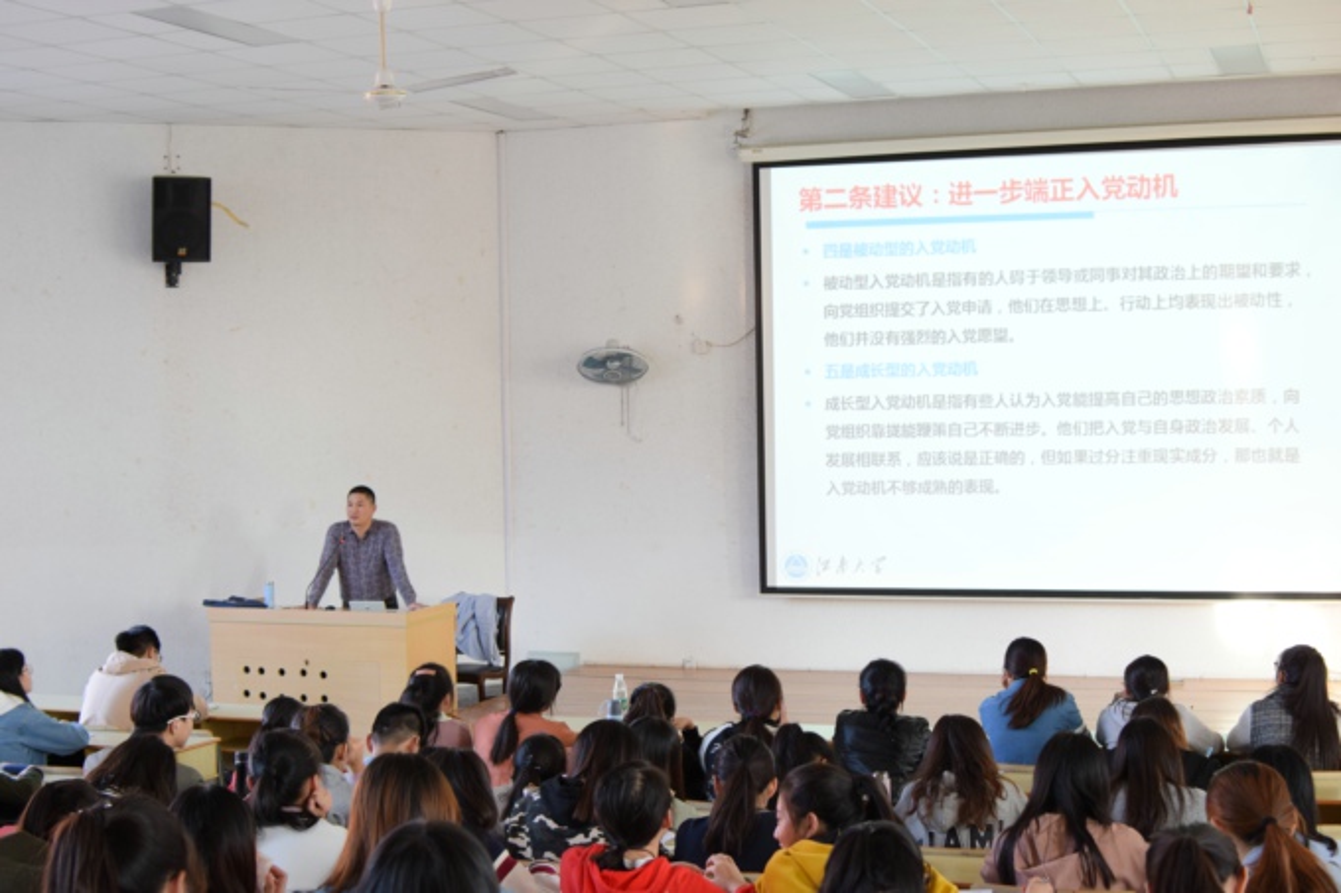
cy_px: 446
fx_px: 1955
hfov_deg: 37.9
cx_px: 670
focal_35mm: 52
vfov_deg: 25.7
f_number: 4
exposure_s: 1/60
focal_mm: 35
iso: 720
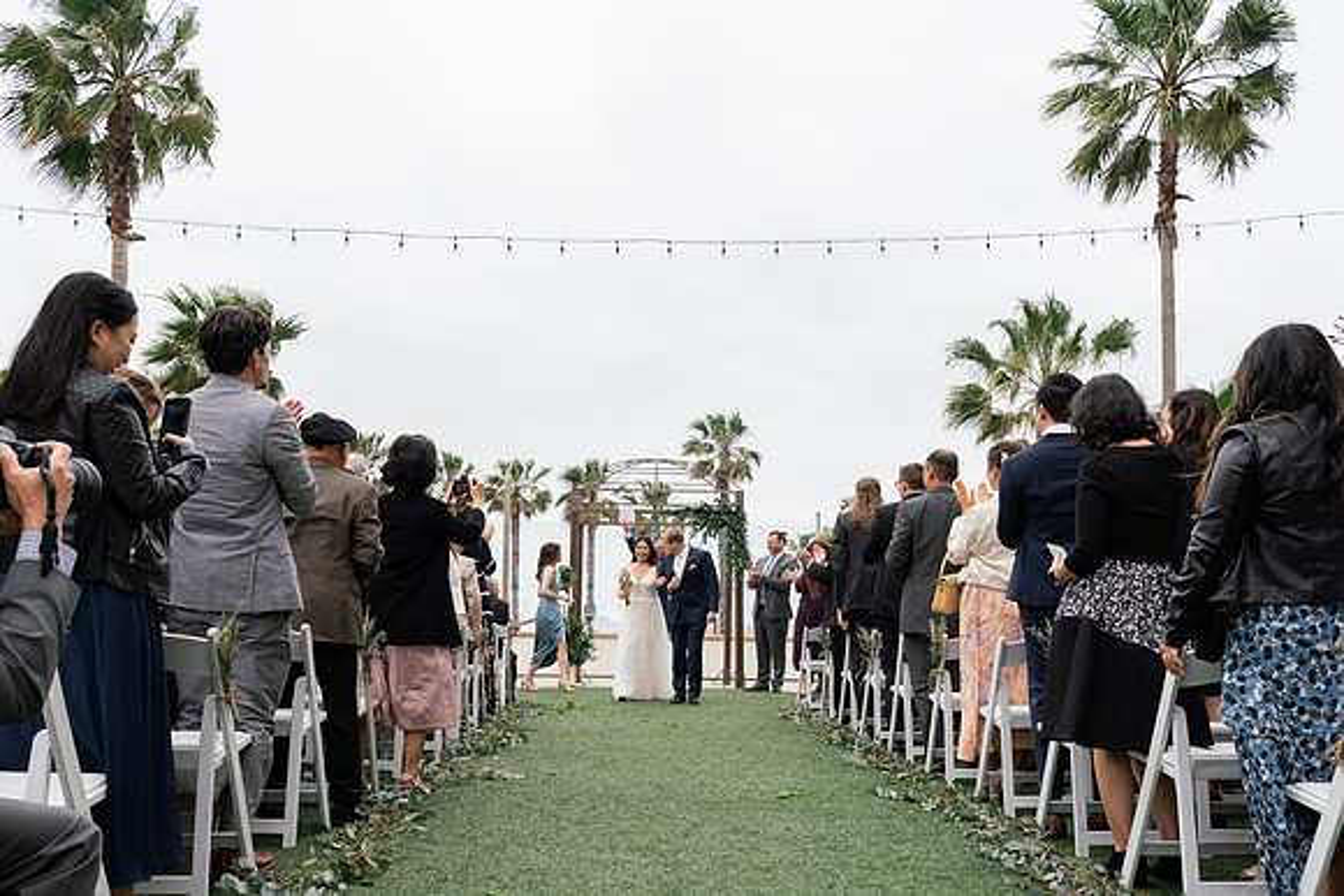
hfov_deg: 57.5
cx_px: 667
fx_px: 1226
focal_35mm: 33
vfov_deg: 39.8
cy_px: 577
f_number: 6.3
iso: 160
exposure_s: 1/250
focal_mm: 24
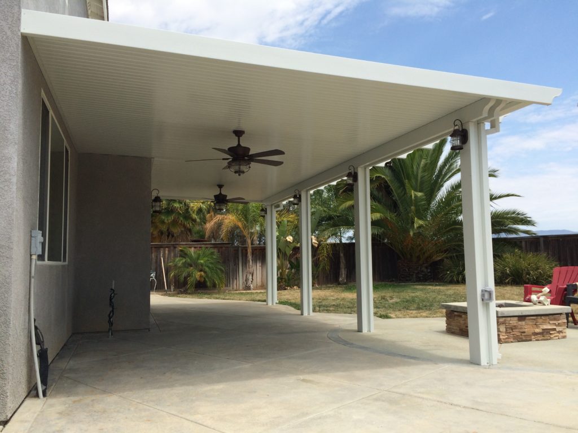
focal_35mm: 29
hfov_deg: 61.7
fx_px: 484
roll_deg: +2.0
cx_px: 289
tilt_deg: +4.9
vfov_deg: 48.2
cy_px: 216
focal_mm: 4.15
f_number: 2.2
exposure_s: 1/2053
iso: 32
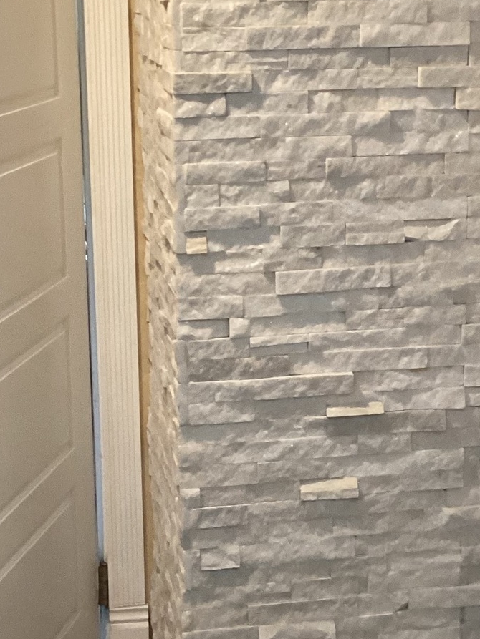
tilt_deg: -5.9
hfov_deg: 18.4
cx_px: 257
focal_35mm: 80
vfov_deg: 24.3
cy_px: 241
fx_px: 1479
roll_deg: +1.2
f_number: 2.4
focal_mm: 3.3
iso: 320
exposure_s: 1/60
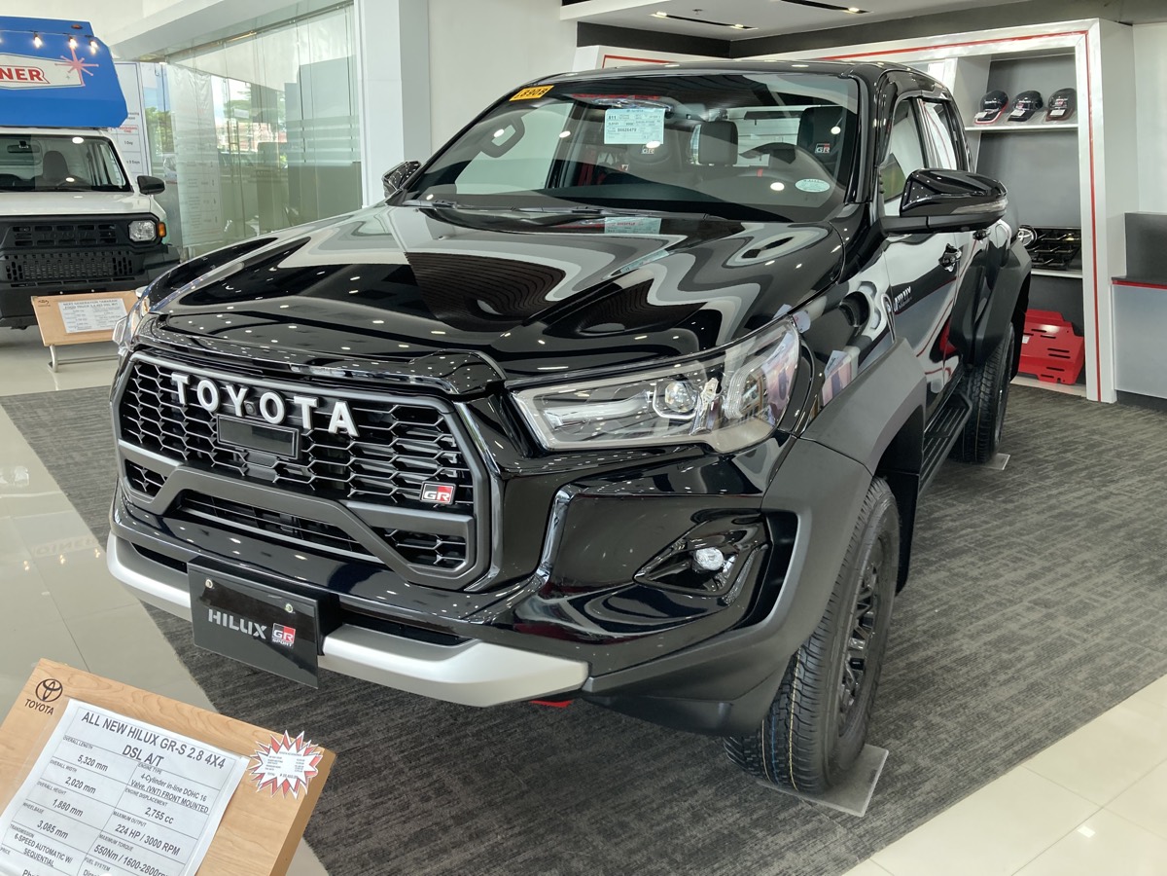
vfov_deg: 49.7
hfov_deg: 63.4
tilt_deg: -16.7
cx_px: 584
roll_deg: -0.7
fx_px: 944
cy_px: 438
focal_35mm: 28
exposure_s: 1/60
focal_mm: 3.99
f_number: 1.8
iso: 80
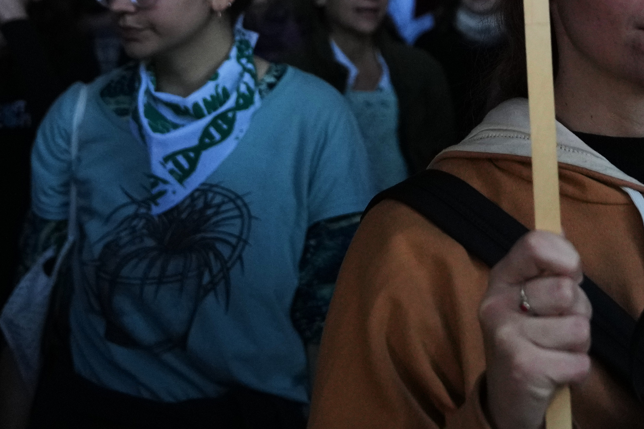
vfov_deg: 16.0
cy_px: -221
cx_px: 499
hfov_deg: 25.6
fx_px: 1395
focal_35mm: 78
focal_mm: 24
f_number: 2.8
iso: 2000
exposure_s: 1/1600
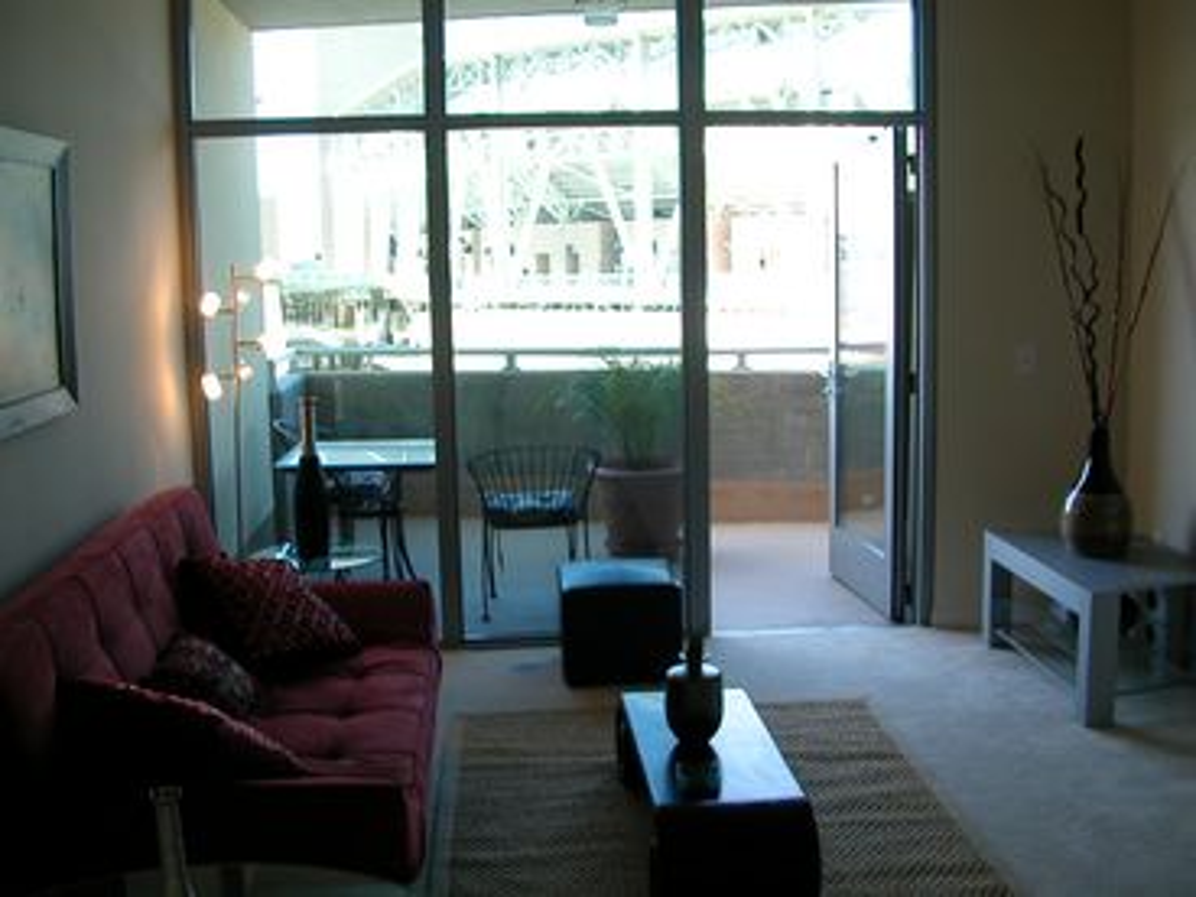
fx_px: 1278
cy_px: 448
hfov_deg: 50.1
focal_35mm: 37
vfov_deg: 38.7
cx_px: 598
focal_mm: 5.6
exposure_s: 1/96.5
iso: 100
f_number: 2.7
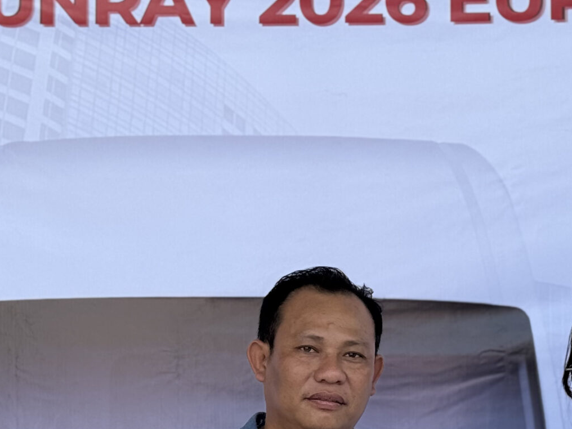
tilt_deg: +4.1
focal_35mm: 121
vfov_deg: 12.1
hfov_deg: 16.3
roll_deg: -0.4
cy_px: 430
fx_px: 1999
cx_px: 250
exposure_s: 1/783
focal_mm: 6.76
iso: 64
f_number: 1.78
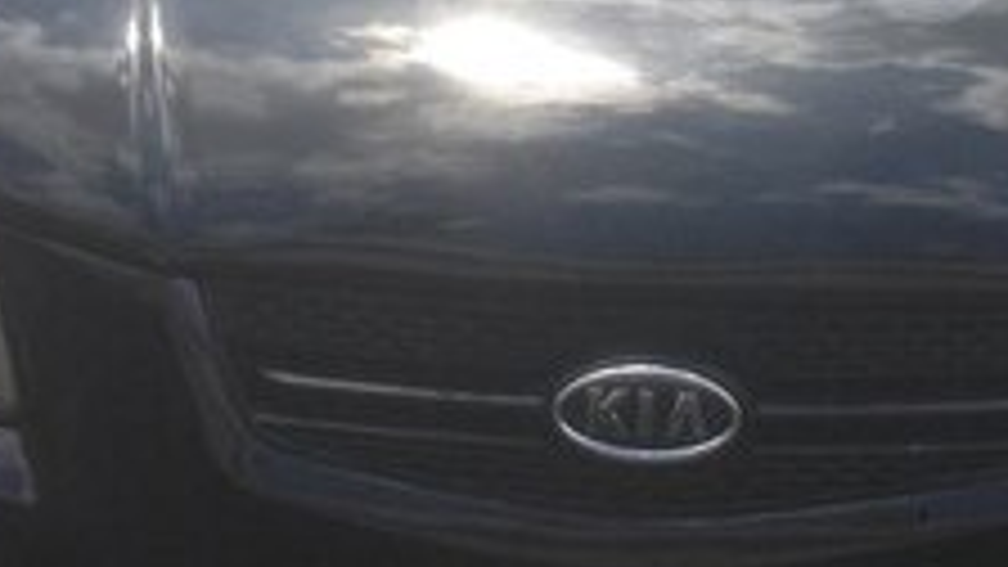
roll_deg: -0.7
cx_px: 842
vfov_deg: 11.3
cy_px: -47
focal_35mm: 106
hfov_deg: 19.9
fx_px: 2833
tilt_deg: -18.2
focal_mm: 4.12
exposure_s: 1/1085
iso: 50
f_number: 2.4
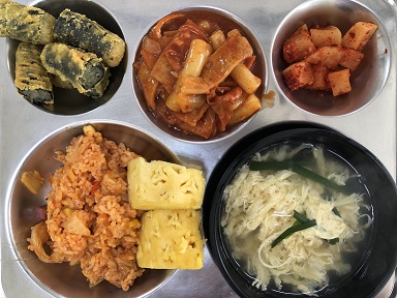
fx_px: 321
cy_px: 149
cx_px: 198
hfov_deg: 63.4
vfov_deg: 49.7
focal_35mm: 28
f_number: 1.8
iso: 40
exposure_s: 1/17
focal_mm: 3.99
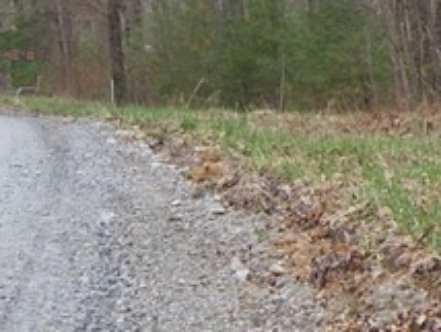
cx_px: 1091
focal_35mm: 175
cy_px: -163
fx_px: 2232
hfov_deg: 9.8
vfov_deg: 8.3
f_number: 5.6
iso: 100
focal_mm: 24
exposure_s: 1/50
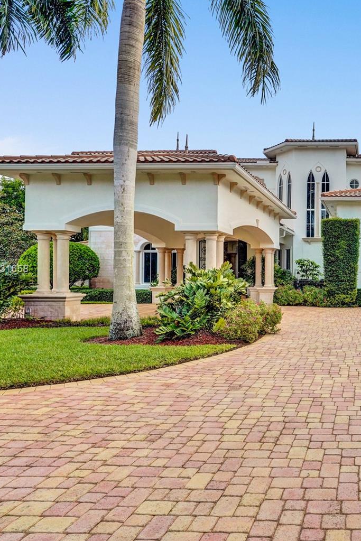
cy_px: 269
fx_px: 376
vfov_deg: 71.5
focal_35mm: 25
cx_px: 368
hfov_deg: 43.3
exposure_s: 1/640
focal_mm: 16
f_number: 11
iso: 1600
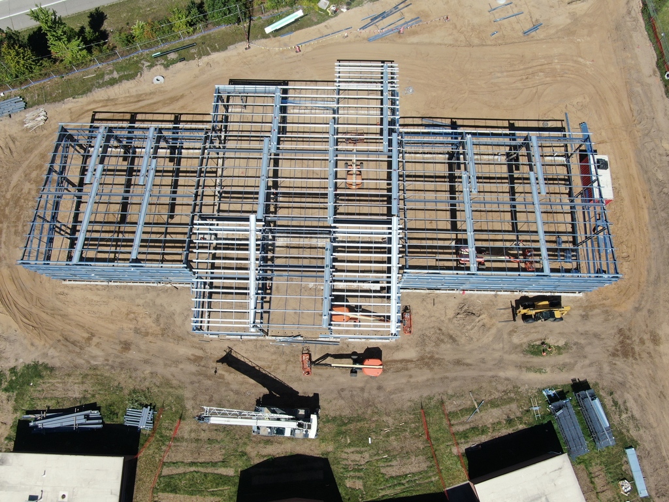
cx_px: 334
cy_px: 251
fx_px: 541
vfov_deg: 49.7
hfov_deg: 63.4
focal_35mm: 28
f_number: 3
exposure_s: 1/1250
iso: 100
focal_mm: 4.89
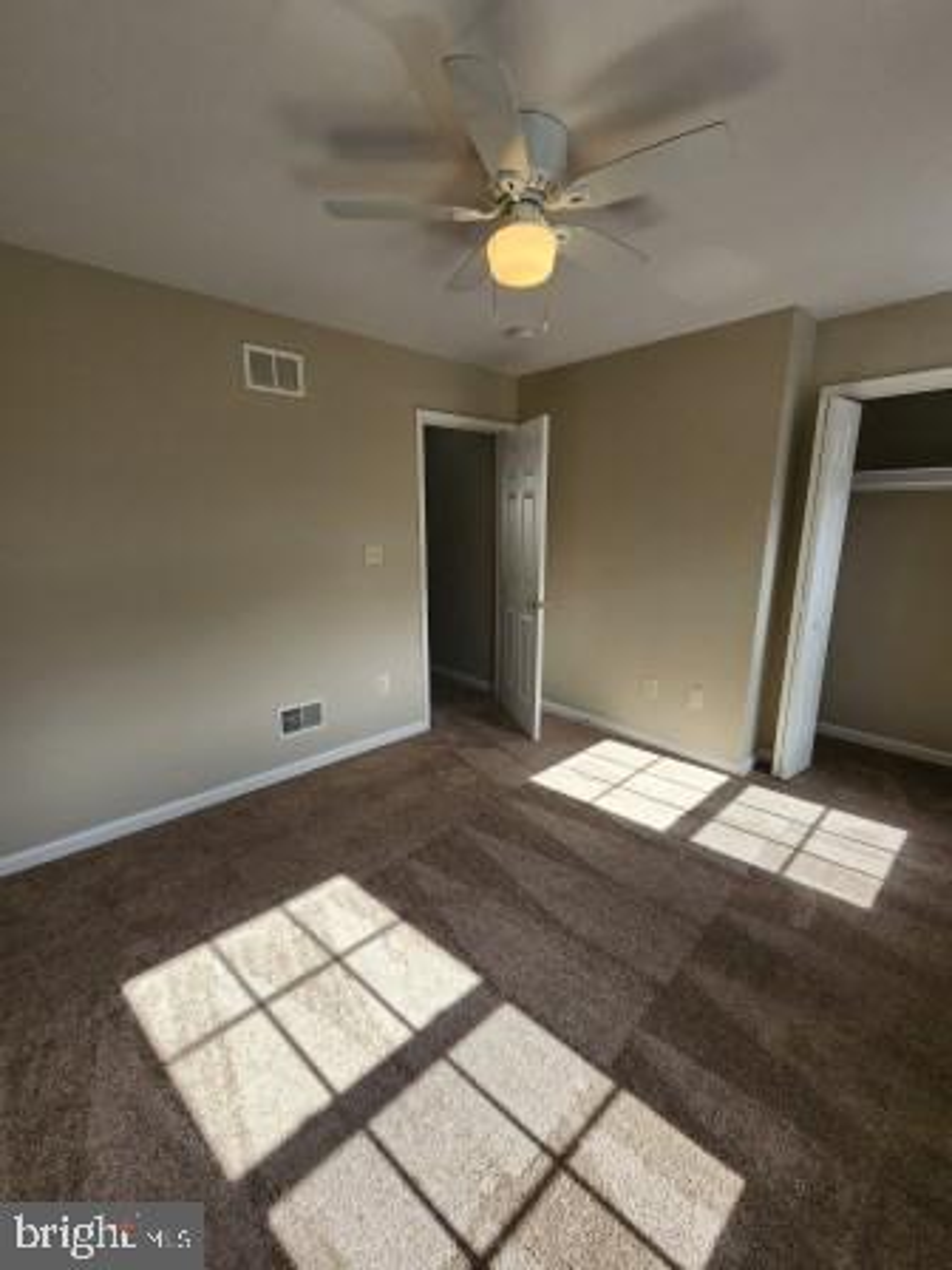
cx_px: 476
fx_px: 477
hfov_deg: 89.9
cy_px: 635
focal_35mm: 13
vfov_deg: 106.2
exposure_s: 1/405
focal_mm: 2.2
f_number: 2.2
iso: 50
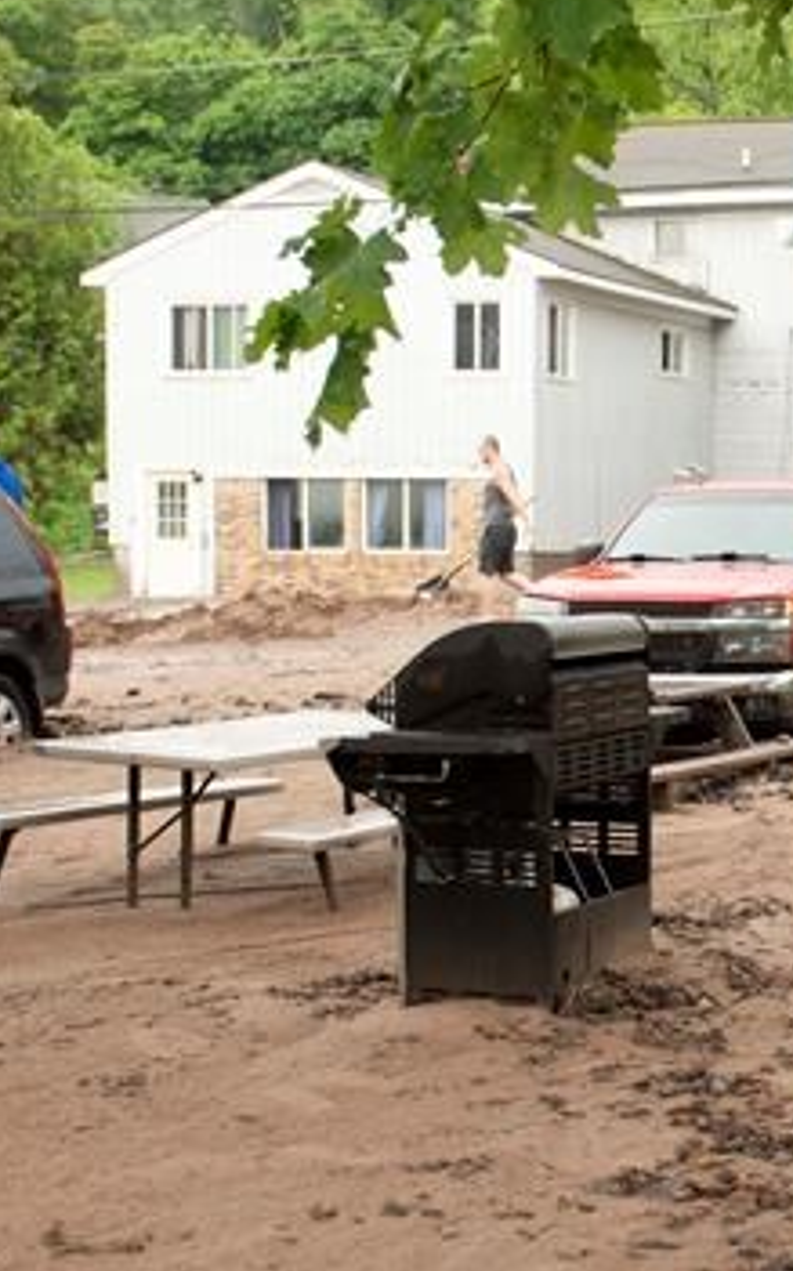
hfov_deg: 18.1
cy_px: 726
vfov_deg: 30.2
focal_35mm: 68
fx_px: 2354
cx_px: 981
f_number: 4.5
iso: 800
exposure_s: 1/500
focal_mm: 24
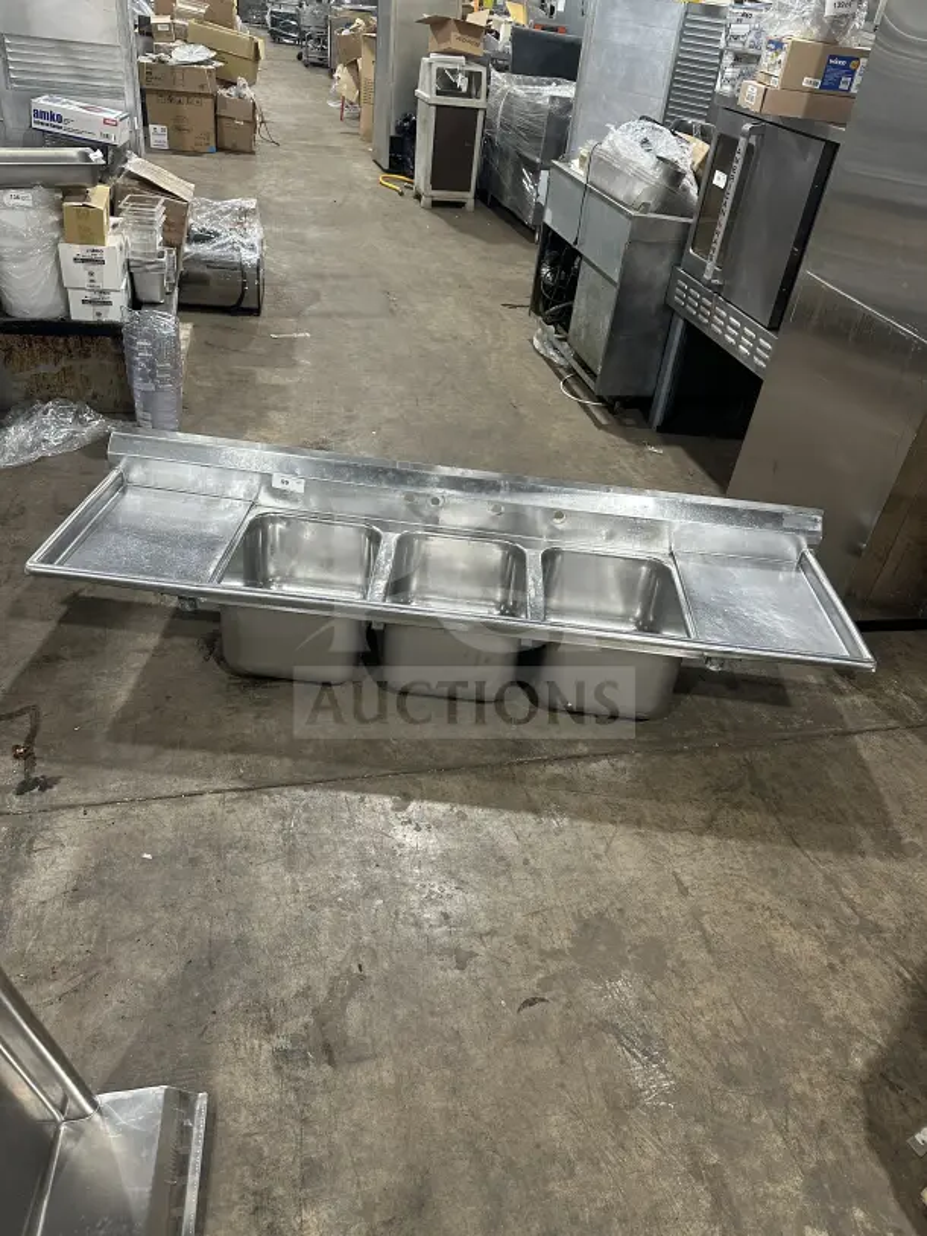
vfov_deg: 71.6
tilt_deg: -36.6
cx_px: 464
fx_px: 857
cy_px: 618
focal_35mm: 24
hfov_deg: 56.8
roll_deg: -8.9
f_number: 1.78
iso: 250
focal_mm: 6.86
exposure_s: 1/63
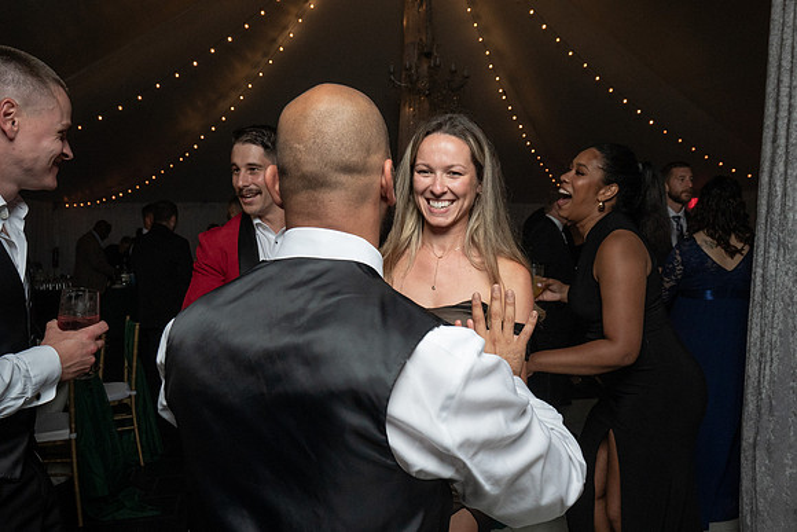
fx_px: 616
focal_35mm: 28
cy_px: 302
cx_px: 392
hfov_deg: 65.8
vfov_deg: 46.6
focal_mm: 17
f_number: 5.6
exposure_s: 1/250
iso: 2000
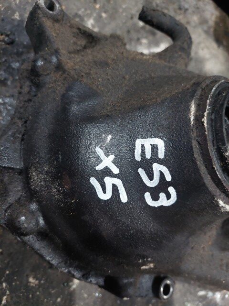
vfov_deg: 69.4
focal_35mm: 25
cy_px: 153
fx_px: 221
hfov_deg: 54.9
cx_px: 114
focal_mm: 5.23
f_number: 1.8
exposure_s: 1/33.3
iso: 400
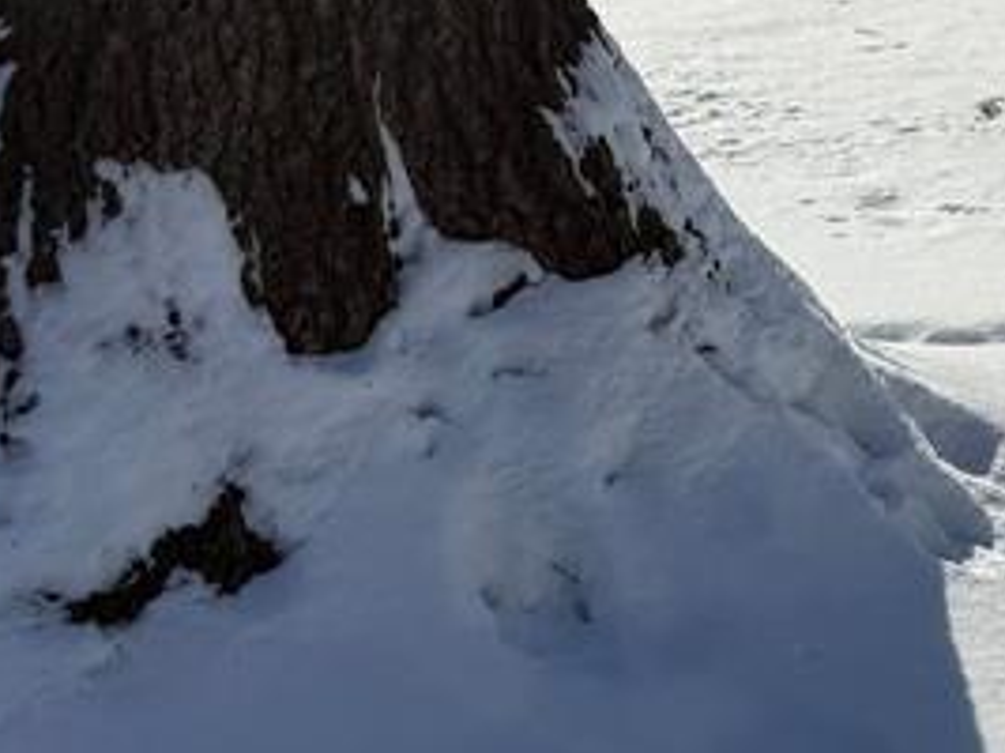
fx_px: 2670
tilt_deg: -0.3
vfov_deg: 14.9
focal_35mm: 92
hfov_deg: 19.0
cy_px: -380
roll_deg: +0.6
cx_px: 1457
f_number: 1.78
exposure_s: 1/14286
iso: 80
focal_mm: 6.76
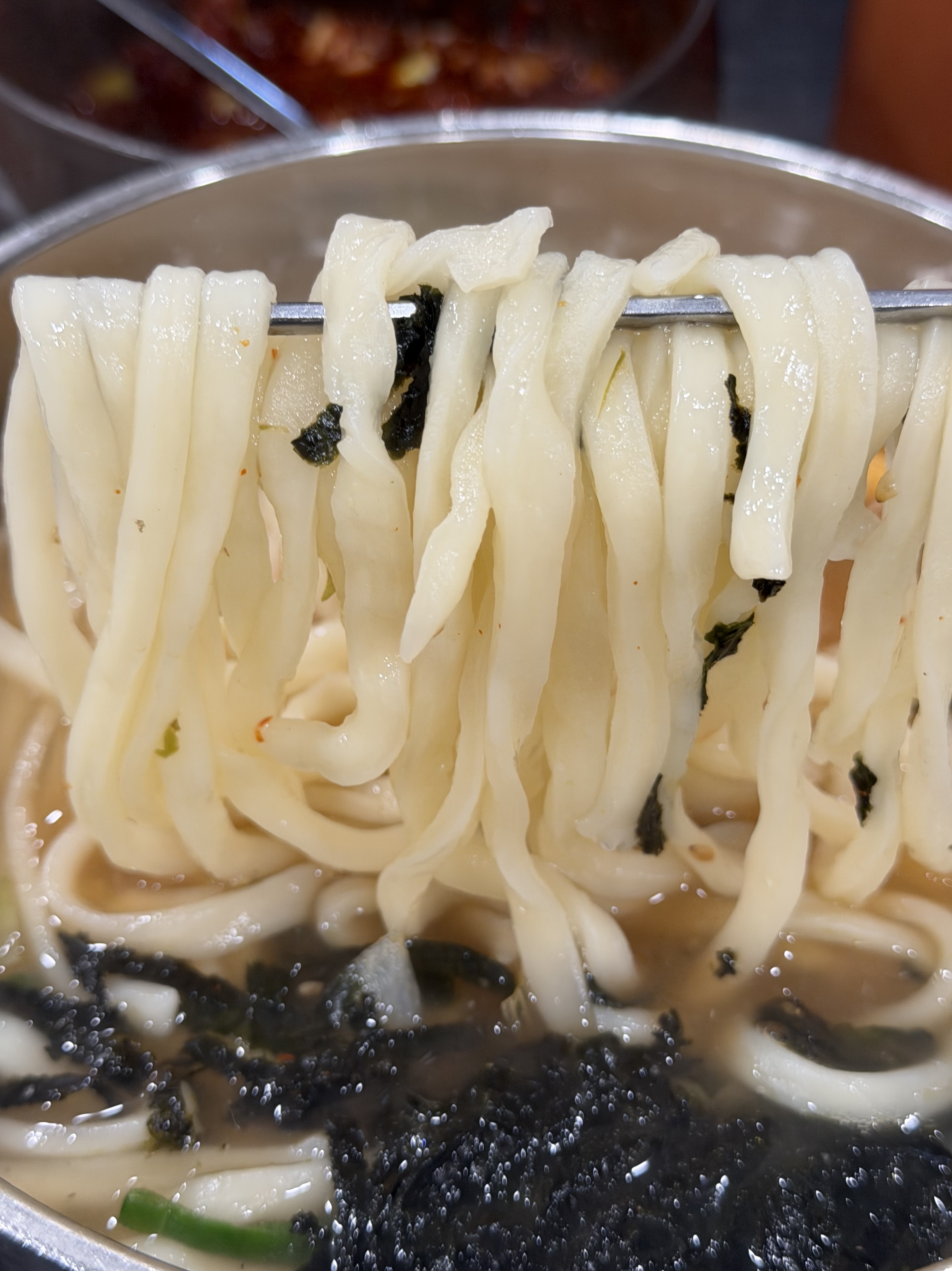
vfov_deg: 38.9
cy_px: 632
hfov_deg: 29.7
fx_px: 1797
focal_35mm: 49
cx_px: 483
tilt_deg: -47.4
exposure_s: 1/60
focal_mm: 6.76
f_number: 1.78
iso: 80
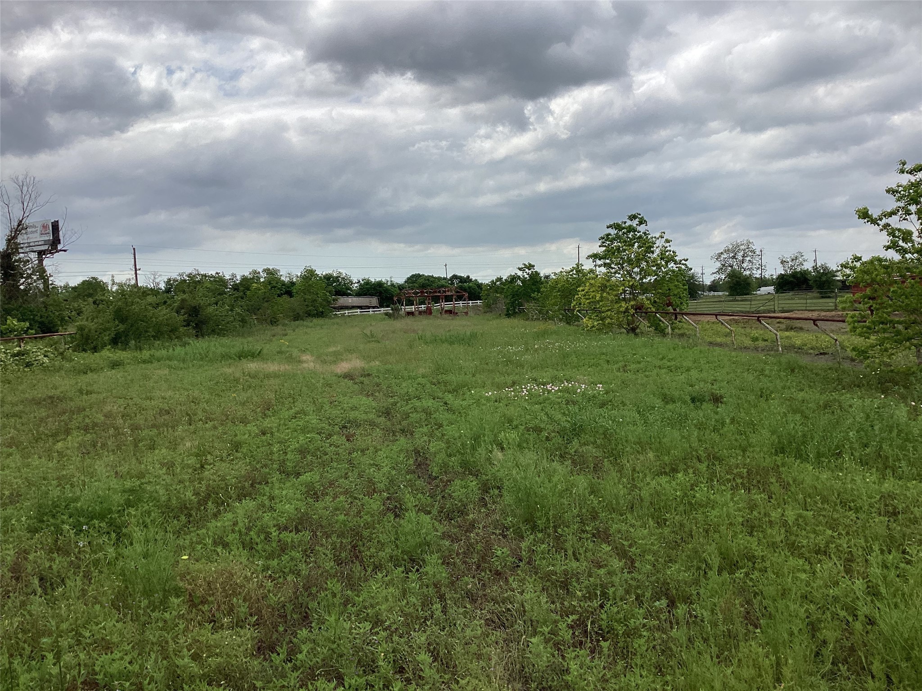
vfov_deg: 45.4
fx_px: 826
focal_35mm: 31
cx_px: 461
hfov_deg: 58.4
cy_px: 346
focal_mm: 3.3
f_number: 2.4
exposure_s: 1/1631
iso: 25
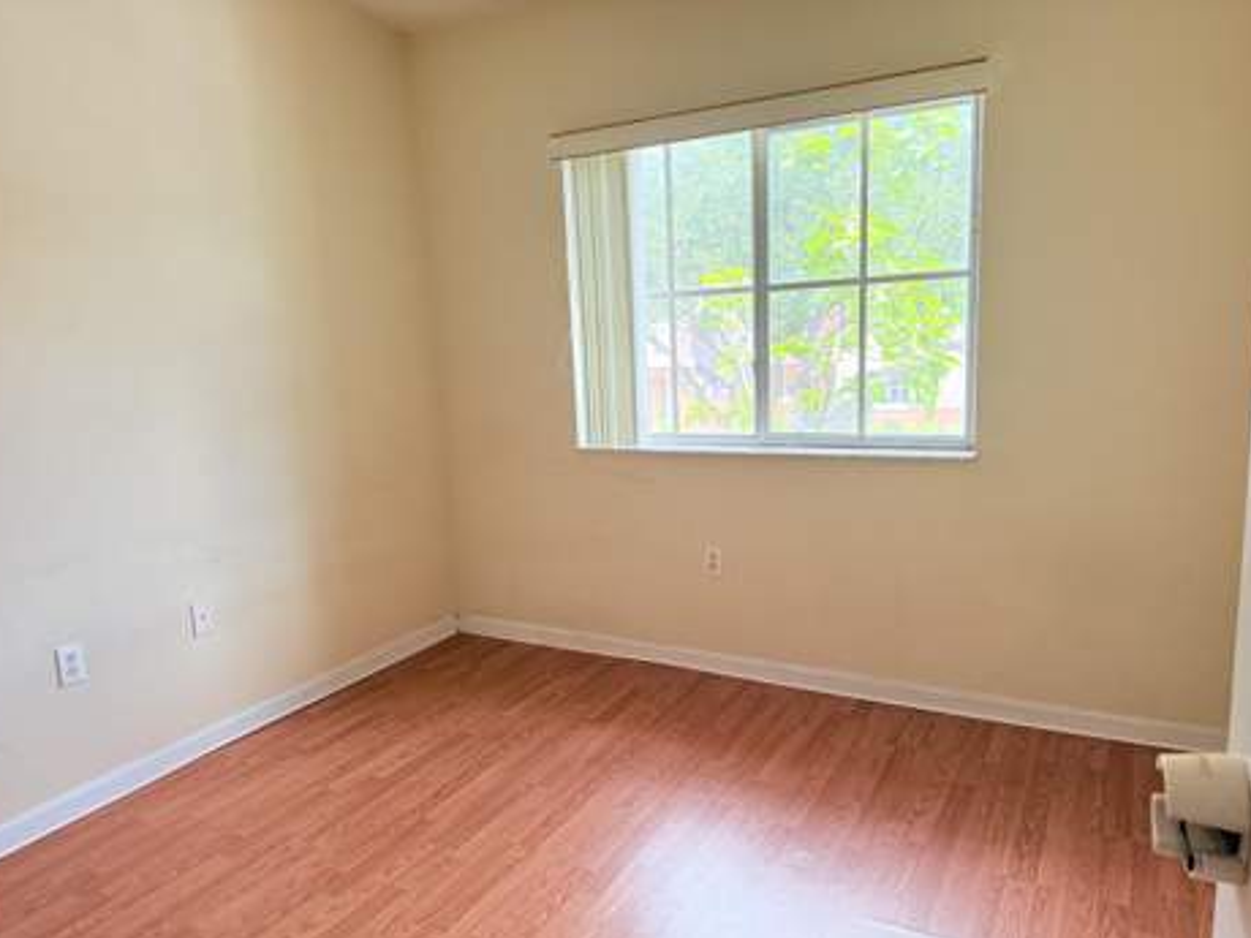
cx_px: 612
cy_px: 485
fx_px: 903
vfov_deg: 54.9
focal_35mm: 25
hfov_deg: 69.4
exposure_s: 1/228
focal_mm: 6.76
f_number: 1.78
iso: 200
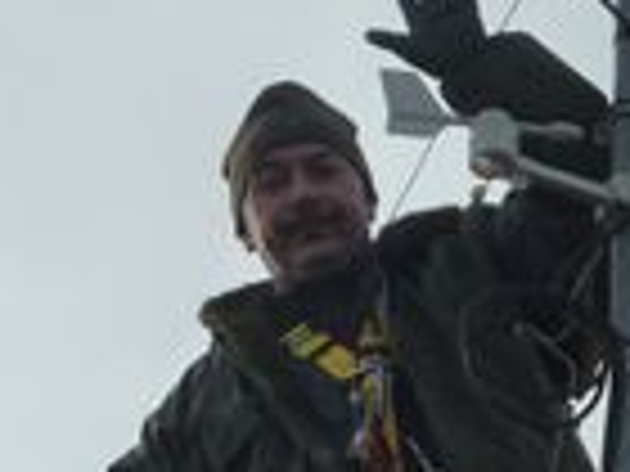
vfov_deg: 2.6
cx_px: 382
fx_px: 10228
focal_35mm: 562
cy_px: 261
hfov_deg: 3.5
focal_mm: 32.1
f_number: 4.5
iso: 125
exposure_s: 1/400
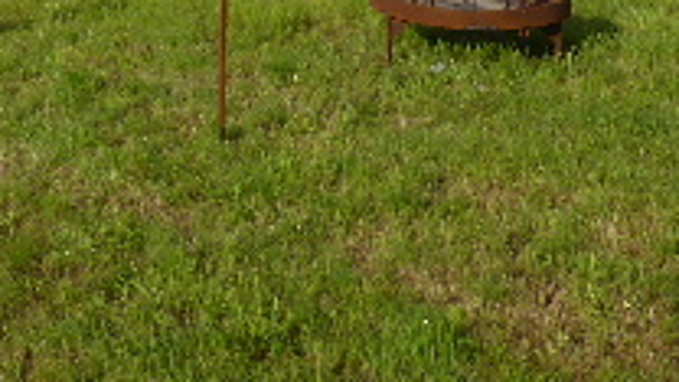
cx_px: -166
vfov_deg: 13.1
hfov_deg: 22.9
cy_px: -287
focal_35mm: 84
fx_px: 1512
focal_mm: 4.3
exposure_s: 1/1600
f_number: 3.3
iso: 100
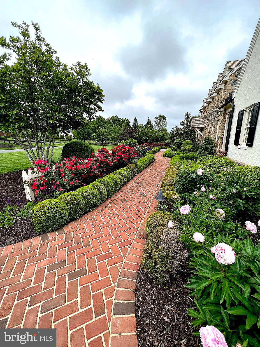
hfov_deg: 89.9
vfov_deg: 106.2
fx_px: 130
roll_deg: +0.1
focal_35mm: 13
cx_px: 130
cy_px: 174
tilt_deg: -12.6
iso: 32
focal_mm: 1.57
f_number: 1.8
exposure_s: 1/1376
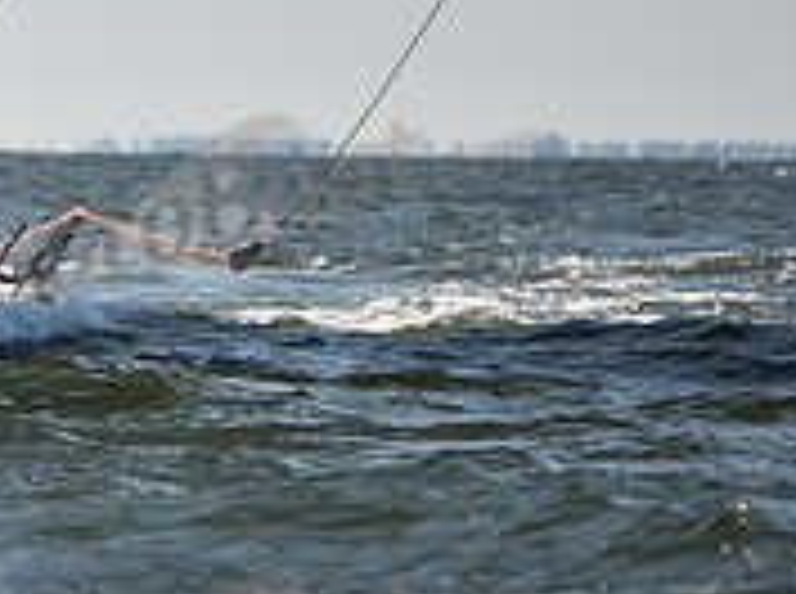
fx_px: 14503
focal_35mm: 632
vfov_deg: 2.3
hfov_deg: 3.1
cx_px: -319
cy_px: 38
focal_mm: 200
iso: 250
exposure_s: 1/1000
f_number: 3.5
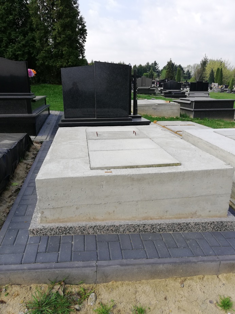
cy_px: 157
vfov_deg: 65.3
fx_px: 245
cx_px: 118
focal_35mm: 27
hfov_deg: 51.3
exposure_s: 1/450
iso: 50
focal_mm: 3.81
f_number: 2.2
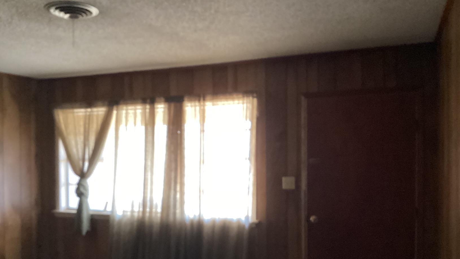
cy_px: 156
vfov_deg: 34.5
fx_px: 415
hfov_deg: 58.0
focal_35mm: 34
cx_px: 230
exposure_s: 1/40
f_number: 2.4
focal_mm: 3.3
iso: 250
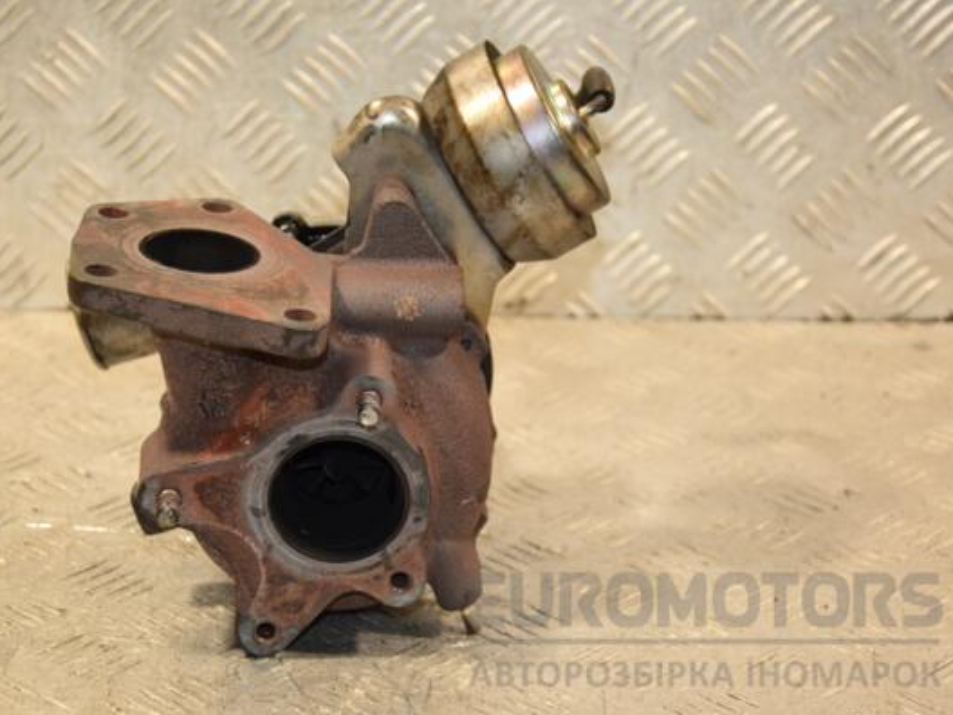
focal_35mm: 95
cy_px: 359
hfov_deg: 20.6
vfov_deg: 15.6
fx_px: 2615
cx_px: 435
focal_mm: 58
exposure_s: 1/125
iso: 800
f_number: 5
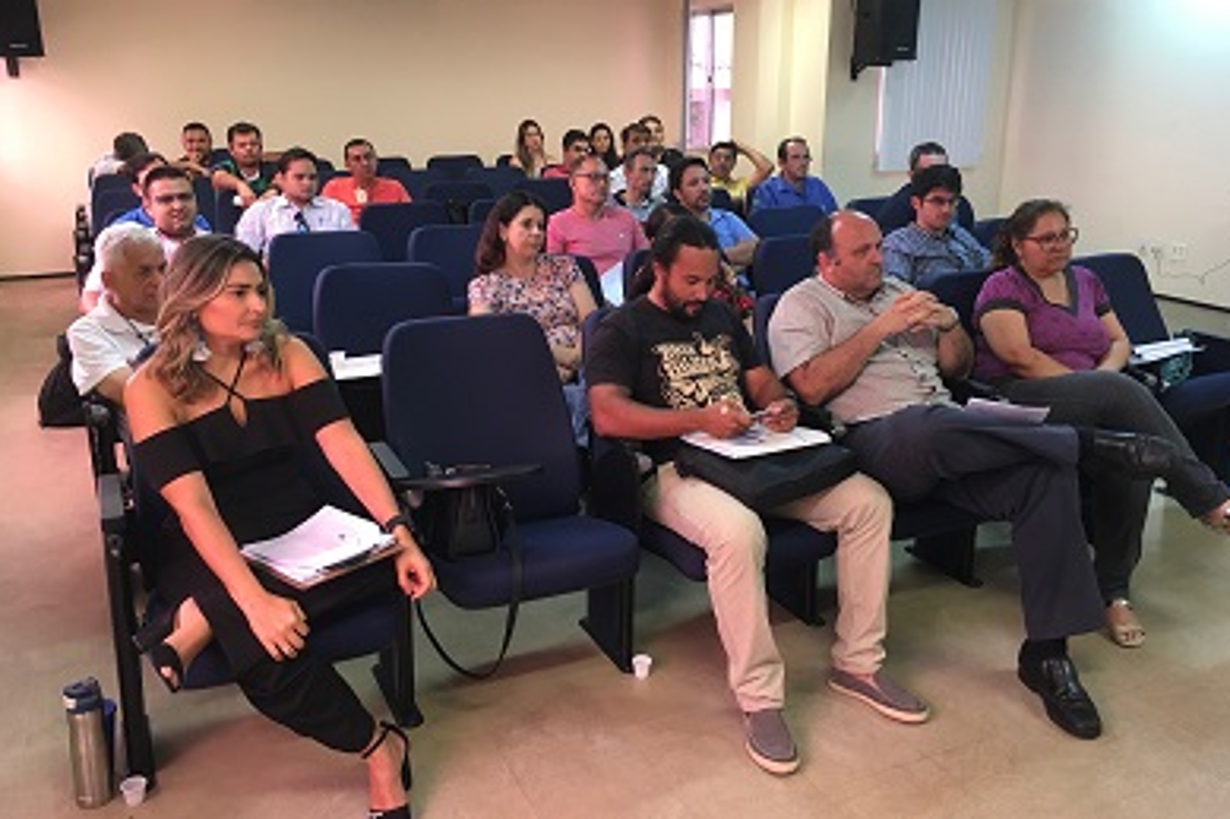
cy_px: 354
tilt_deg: -12.3
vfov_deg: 42.2
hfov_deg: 60.3
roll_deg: +0.6
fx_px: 1059
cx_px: 617
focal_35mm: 31
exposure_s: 1/30
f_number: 2.2
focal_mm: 4.15
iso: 80
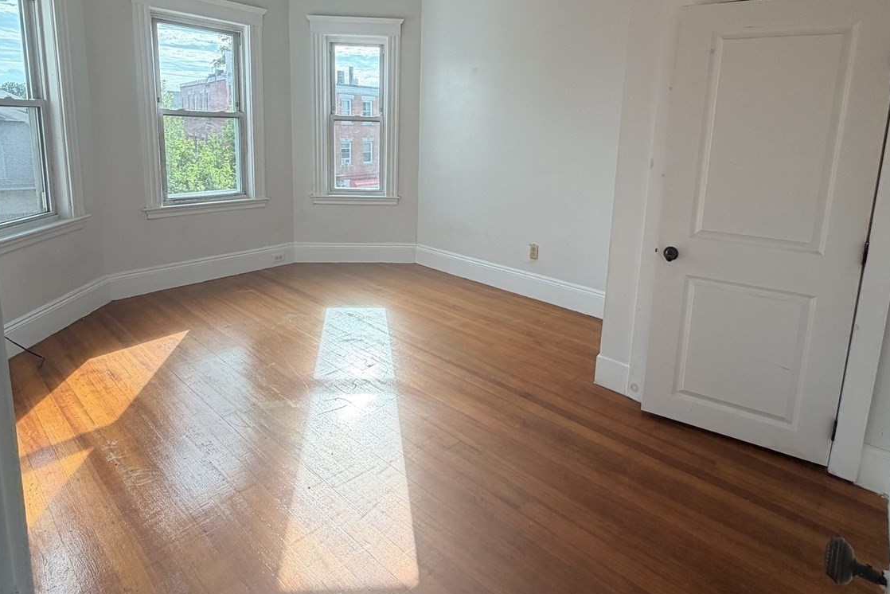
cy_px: 203
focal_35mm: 20
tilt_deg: -9.0
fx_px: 495
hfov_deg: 84.0
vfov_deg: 60.6
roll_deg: -2.1
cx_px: 450
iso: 64
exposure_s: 1/228
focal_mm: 2.22
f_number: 2.2
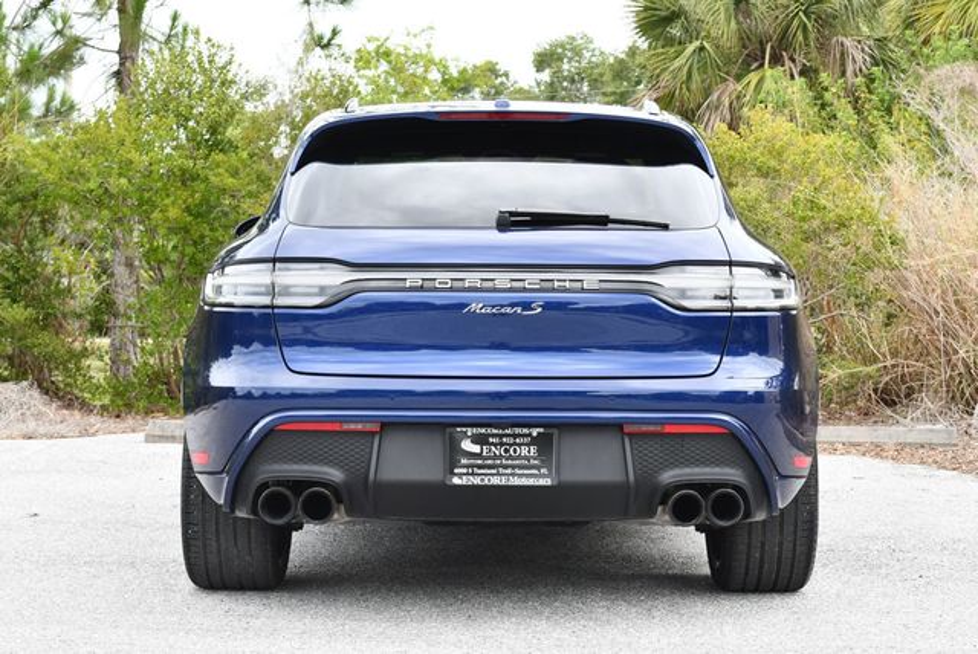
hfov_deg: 26.6
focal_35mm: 76
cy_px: 327
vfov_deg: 18.0
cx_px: 489
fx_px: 2066
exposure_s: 1/250
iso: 360
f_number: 5.6
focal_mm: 38
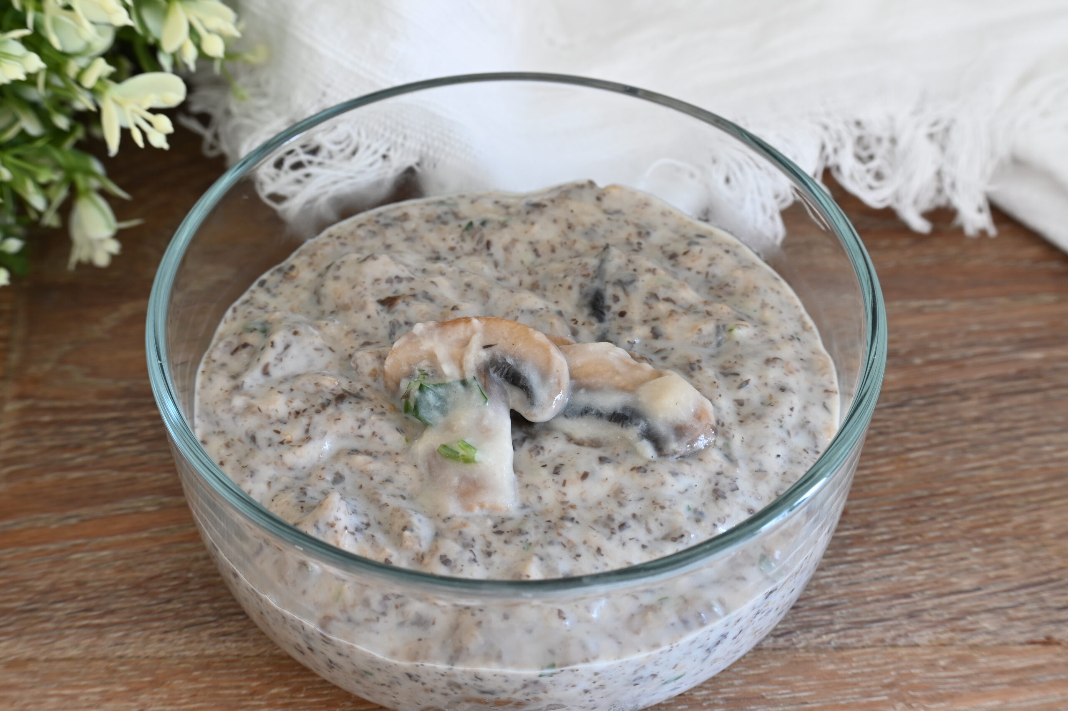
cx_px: 534
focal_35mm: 94
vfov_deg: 14.5
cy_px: 356
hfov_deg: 21.7
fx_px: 2787
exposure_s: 1/4
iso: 200
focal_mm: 63
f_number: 9
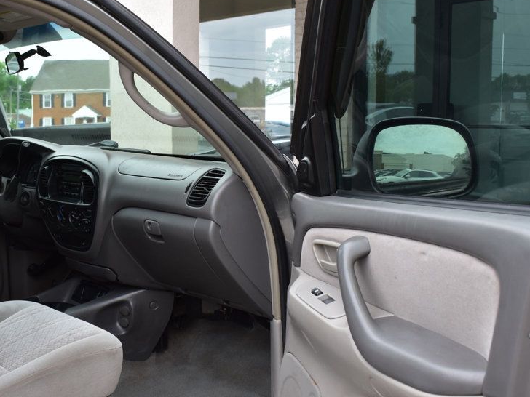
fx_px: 776
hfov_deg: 37.3
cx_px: 173
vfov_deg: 28.7
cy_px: 214
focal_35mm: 51
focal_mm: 25
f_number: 9
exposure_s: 1/125
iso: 400
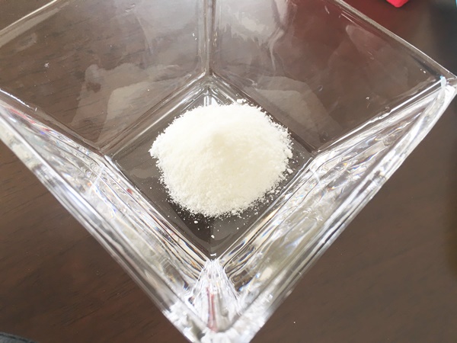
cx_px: 228
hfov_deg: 61.7
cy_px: 172
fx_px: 383
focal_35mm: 29
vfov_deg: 48.2
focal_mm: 4.15
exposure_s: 1/40
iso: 25
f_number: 2.2
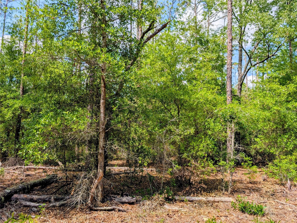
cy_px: 112
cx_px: 148
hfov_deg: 71.5
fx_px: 206
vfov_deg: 56.9
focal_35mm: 24
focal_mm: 6.9
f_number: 1.68
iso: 19
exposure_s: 1/5128
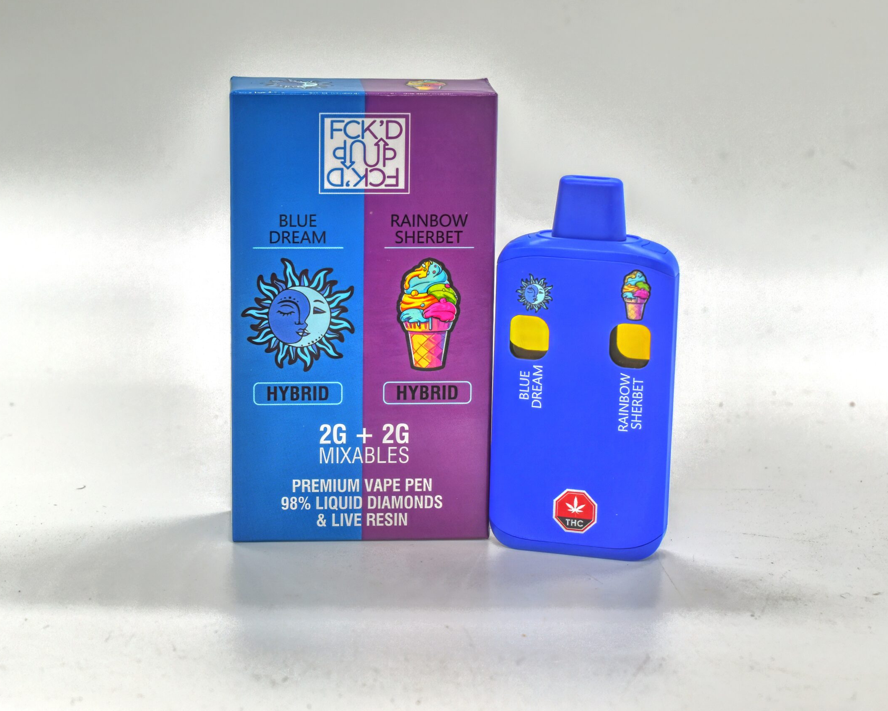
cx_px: 430
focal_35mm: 68
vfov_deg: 22.5
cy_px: 355
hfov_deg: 27.9
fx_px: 1787
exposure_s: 1/250
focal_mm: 40
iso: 200
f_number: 8
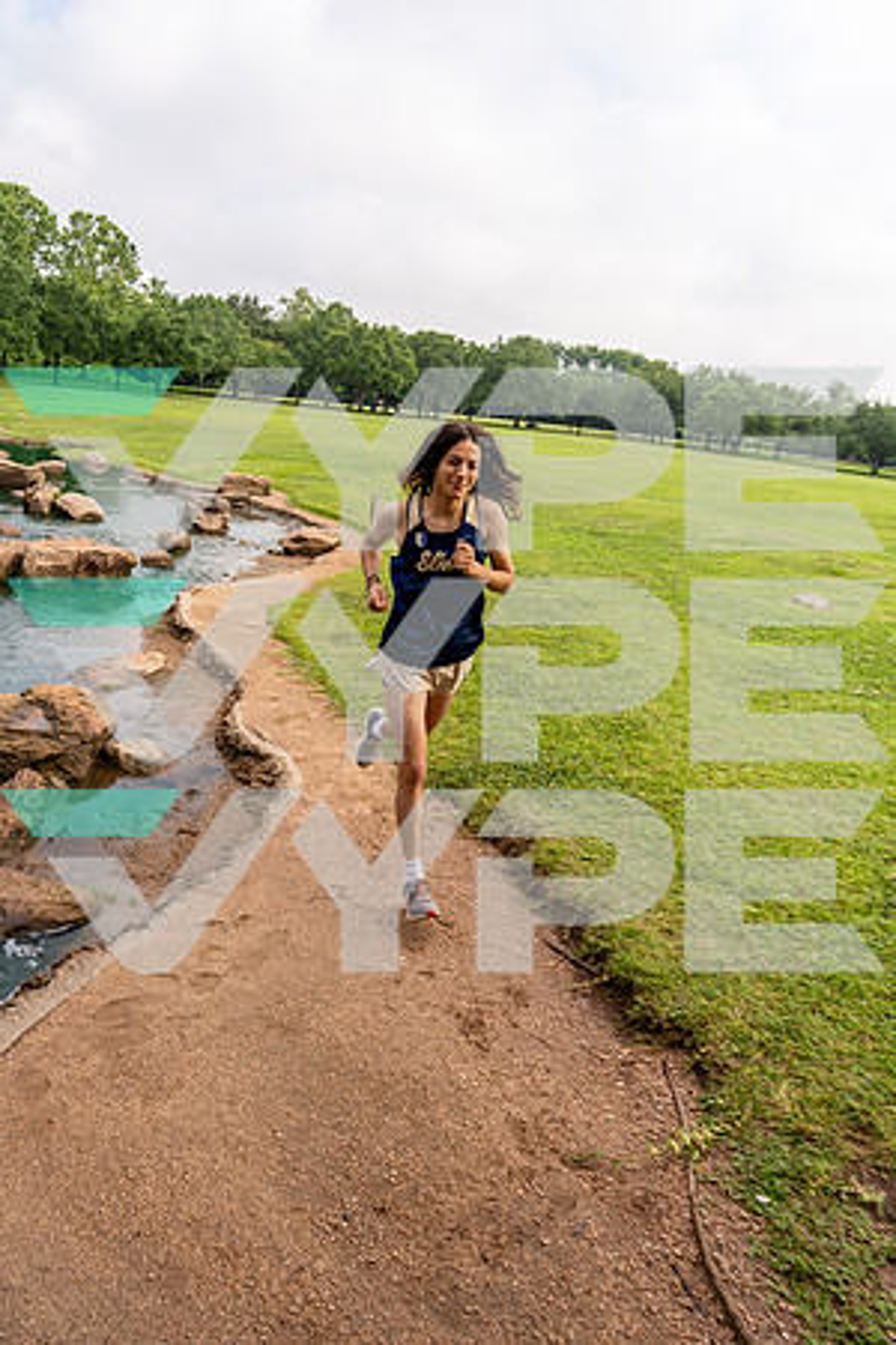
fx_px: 896
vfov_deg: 73.7
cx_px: 448
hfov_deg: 53.1
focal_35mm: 24
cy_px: 672
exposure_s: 1/250
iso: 160
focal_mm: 24
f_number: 8
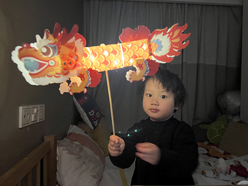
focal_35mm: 26
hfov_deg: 67.3
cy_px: 93
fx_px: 186
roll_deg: -0.4
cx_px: 124
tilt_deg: +0.7
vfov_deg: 53.1
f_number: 1.5
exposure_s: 1/35
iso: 640
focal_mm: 5.7
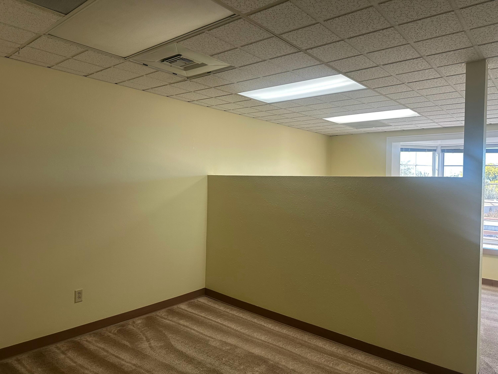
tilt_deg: +0.0
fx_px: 345
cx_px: 249
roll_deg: -1.3
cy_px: 187
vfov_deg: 56.8
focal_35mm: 24
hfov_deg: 71.6
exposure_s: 1/120
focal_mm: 6.86
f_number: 1.78
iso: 160
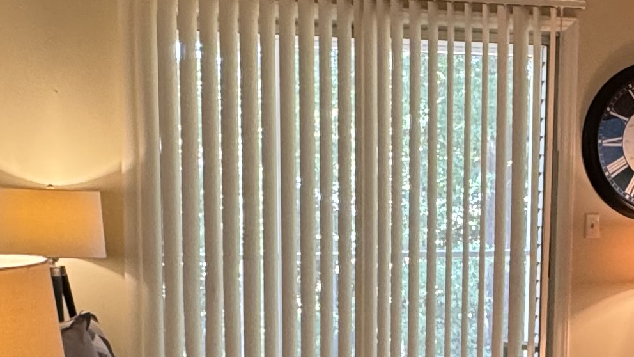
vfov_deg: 19.2
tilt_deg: -7.3
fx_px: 1042
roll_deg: -1.4
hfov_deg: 33.4
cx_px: 445
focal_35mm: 62
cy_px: 297
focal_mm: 2.22
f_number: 2.2
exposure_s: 1/60
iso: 250
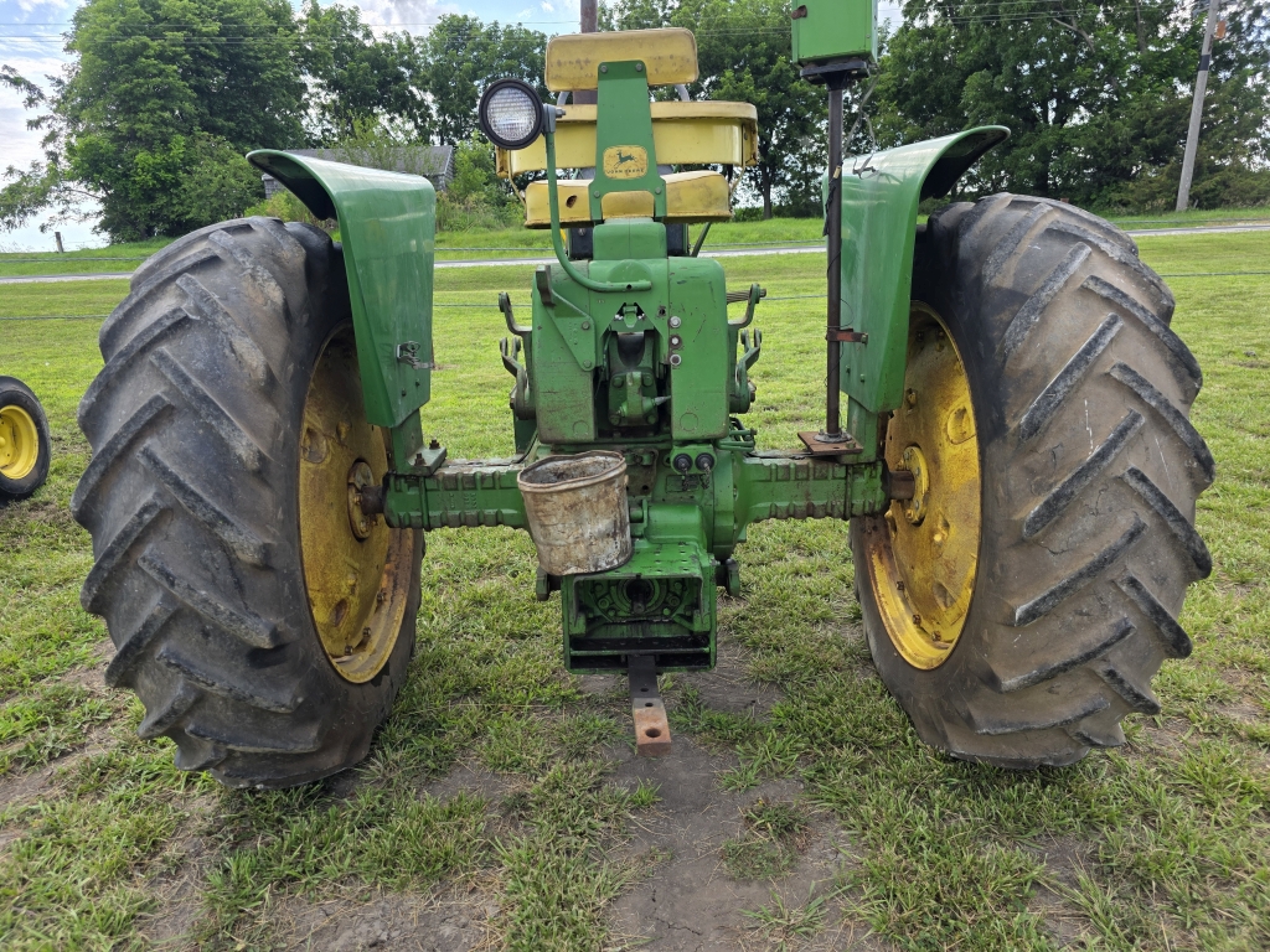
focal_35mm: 23
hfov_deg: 73.9
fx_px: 844
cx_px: 635
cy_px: 476
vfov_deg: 58.9
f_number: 1.7
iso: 80
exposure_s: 1/1728
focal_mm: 6.3
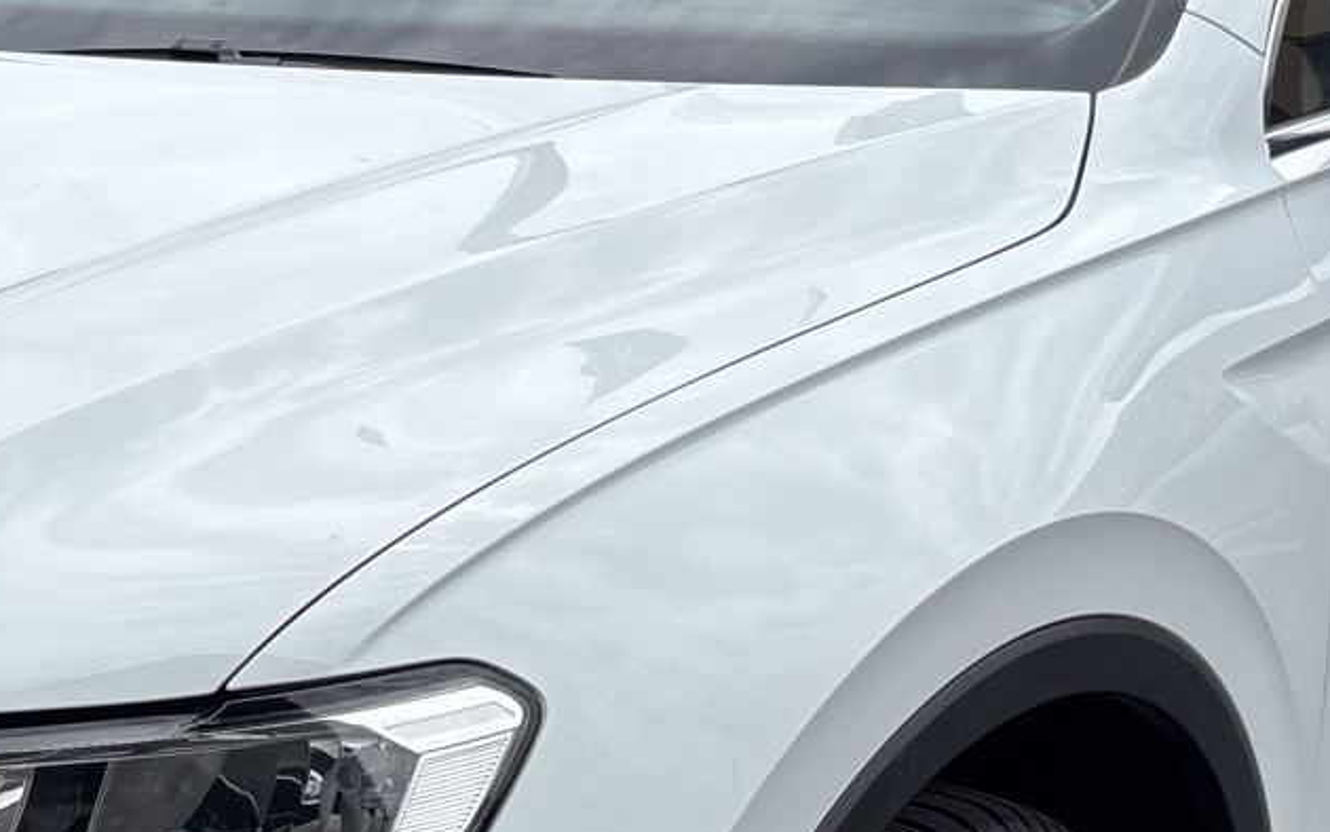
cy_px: 674
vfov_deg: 15.4
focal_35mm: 84
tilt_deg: -13.9
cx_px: 243
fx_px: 3045
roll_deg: +1.0
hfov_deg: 24.2
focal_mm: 5.96
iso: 50
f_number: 1.6
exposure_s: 1/4630
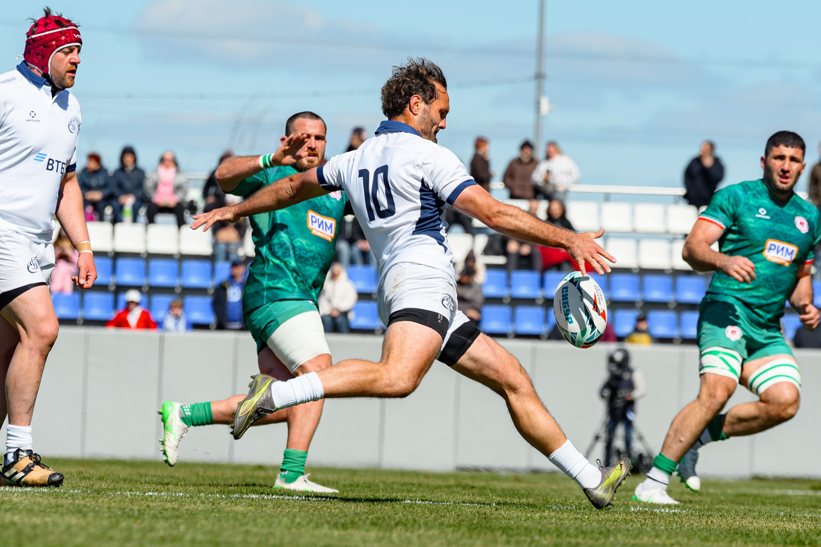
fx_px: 9888
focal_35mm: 434
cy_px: 196
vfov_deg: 3.2
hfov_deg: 4.8
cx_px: 467
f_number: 5.6
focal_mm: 200
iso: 100
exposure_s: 1/1000
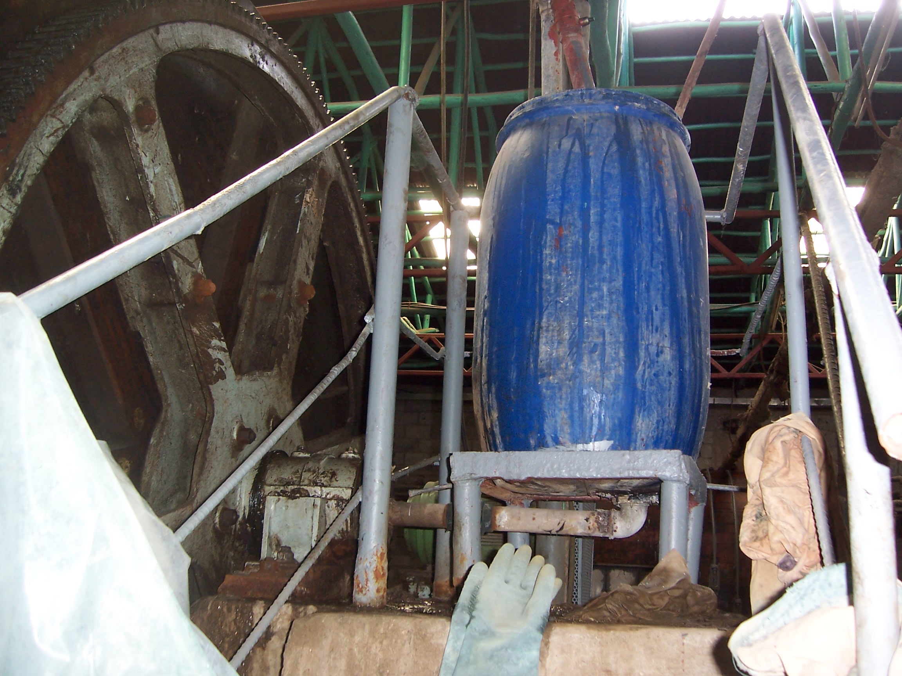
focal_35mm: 36
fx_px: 938
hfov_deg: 51.4
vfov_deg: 39.7
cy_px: 338
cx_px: 451
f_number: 3
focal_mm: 6
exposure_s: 1/60
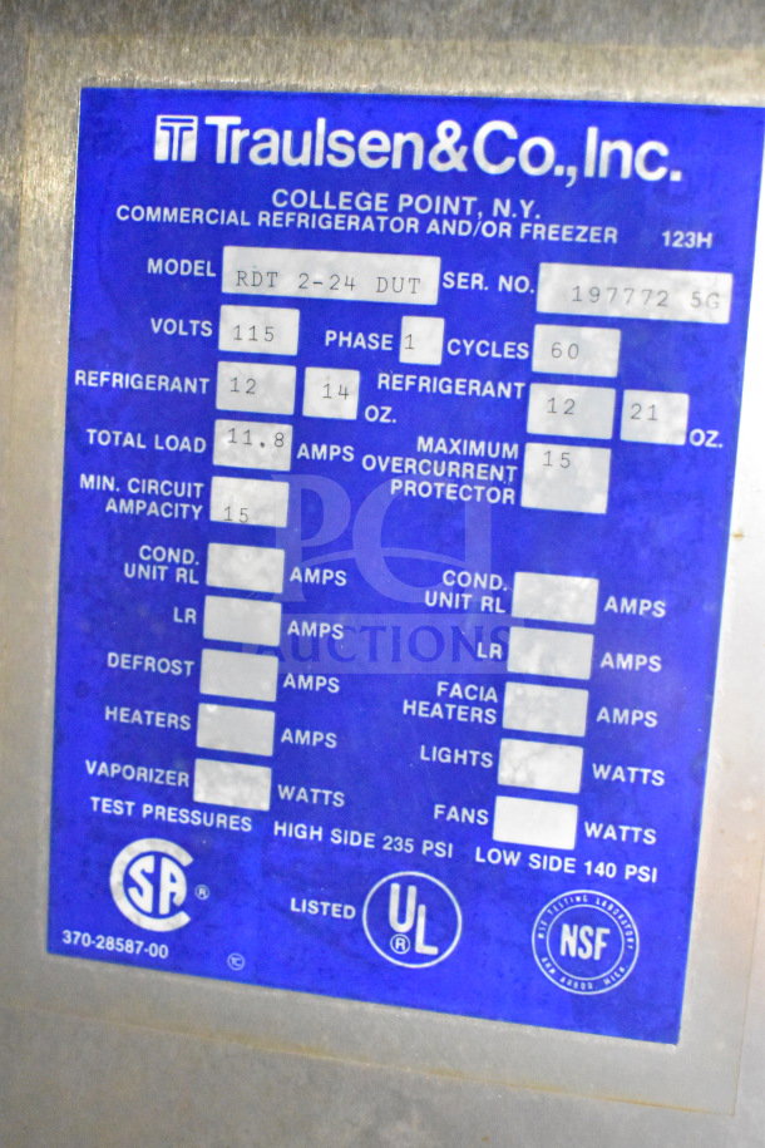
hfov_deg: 29.9
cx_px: 382
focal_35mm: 45
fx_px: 1434
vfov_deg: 43.6
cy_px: 574
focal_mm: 30
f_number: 4.2
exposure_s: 1/50
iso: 20000
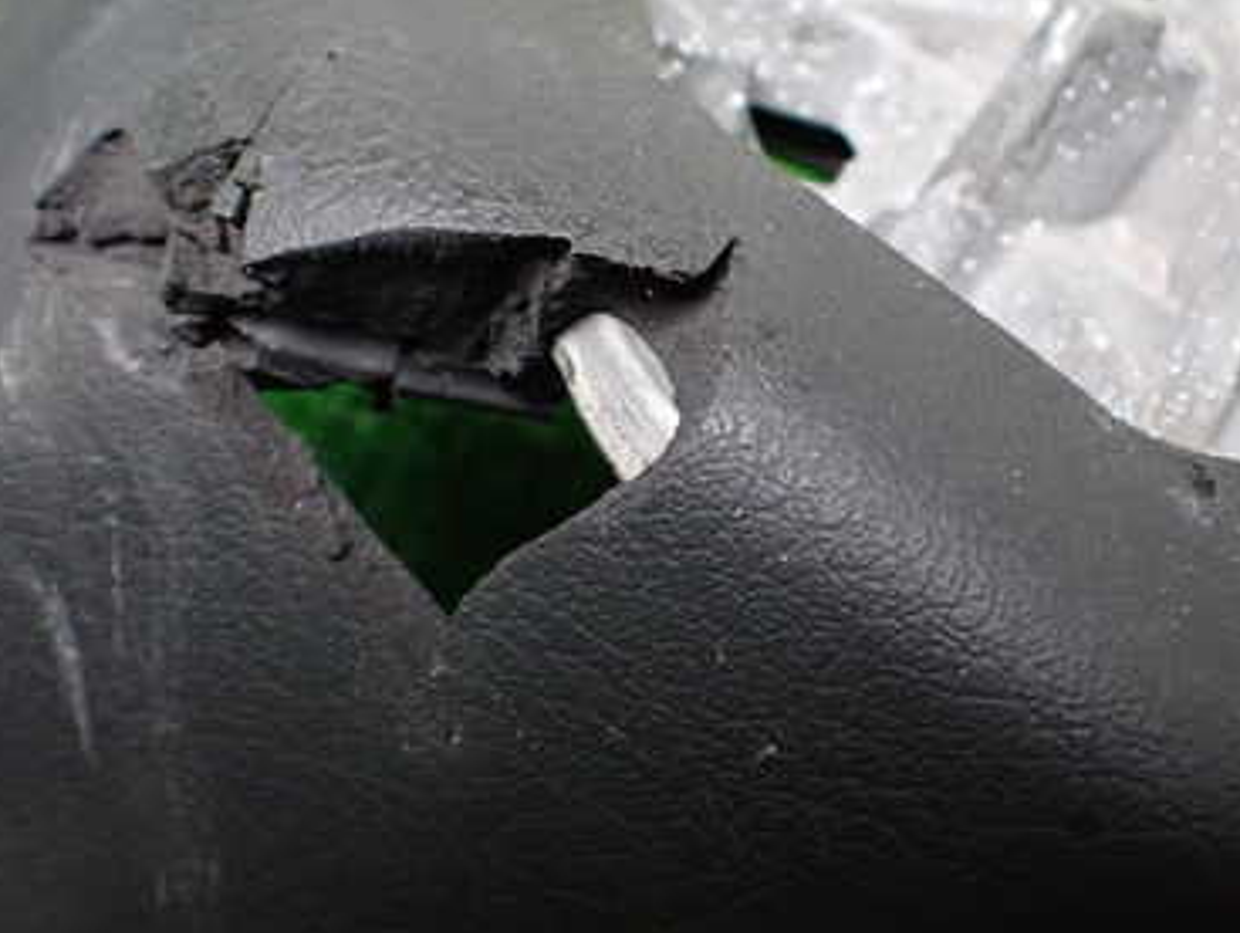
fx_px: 1757
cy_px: 429
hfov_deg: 38.9
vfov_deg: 29.7
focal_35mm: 49
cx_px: 612
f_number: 2.3
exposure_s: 1/80
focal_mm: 5.4
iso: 800
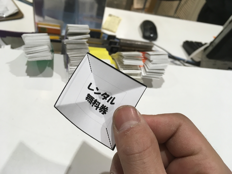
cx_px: 116
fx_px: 194
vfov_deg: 48.2
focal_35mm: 29
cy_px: 87
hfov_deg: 61.7
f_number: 2.2
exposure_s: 1/30
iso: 32
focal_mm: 4.15
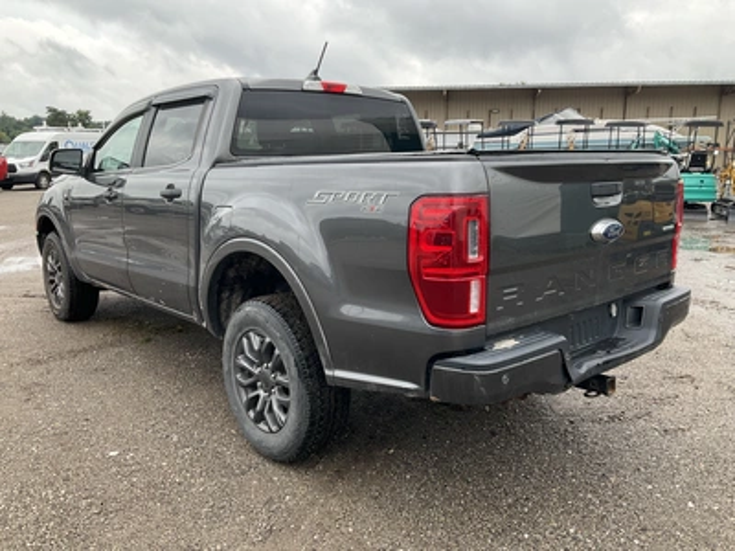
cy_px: 276
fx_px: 616
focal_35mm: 29
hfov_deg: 61.7
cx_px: 368
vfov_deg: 48.2
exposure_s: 1/240
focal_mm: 3
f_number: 1.8
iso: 25
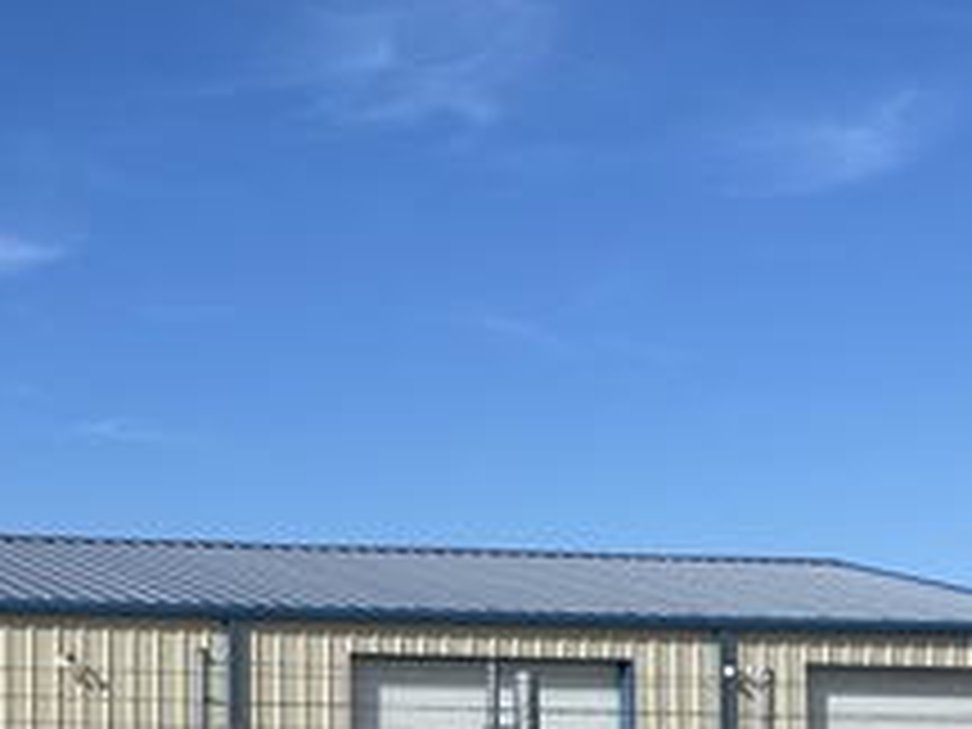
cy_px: 666
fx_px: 2162
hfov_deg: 24.3
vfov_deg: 18.8
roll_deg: -0.4
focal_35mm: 77
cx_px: 18
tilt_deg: +3.8
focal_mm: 4.25
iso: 32
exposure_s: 1/4444
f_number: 1.8
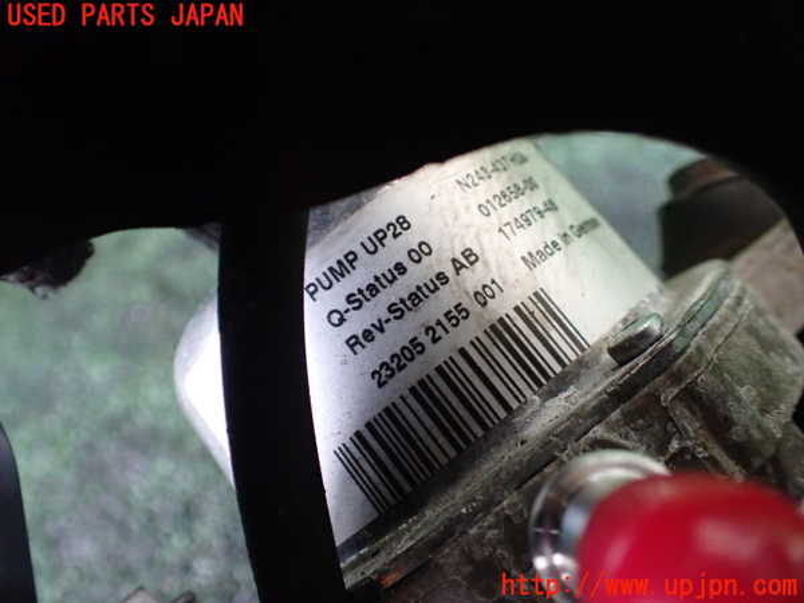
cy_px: 302
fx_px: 697
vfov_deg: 46.8
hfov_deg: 60.0
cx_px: 402
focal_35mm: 30
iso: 800
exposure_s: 1/30
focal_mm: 5.4
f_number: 2.3
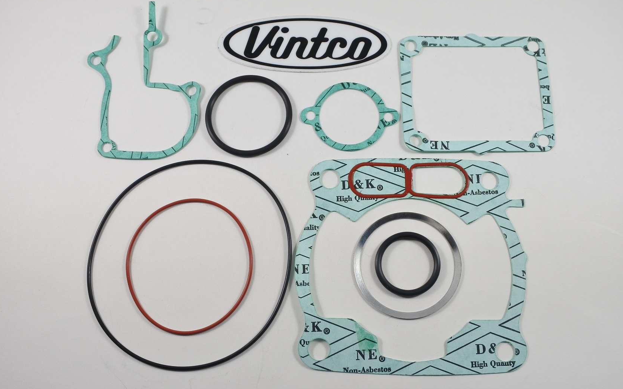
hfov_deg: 66.5
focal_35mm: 28
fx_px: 475
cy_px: 195
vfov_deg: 44.5
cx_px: 313
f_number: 3.5
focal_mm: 10
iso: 400
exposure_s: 1/160
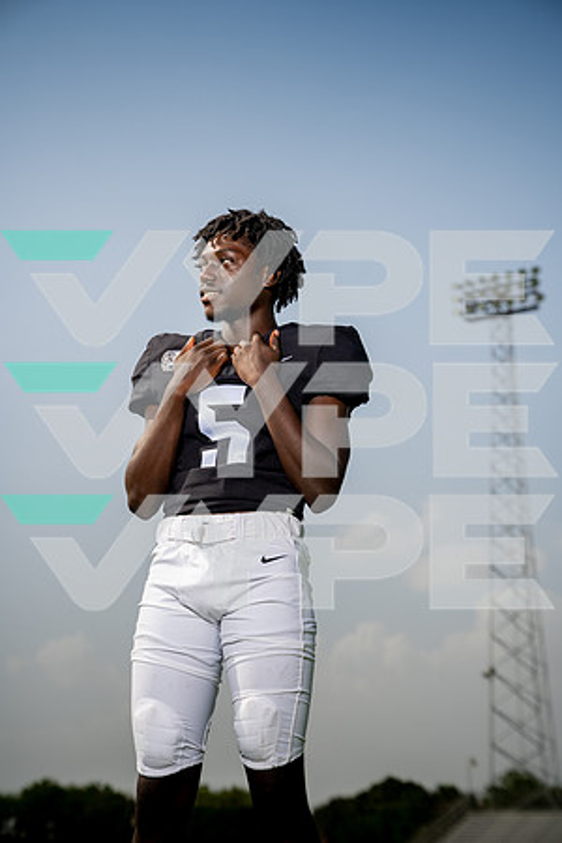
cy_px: 422
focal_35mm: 64
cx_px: 281
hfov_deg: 21.2
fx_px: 1499
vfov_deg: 31.4
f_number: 4.5
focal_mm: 64
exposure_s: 1/1250
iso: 100
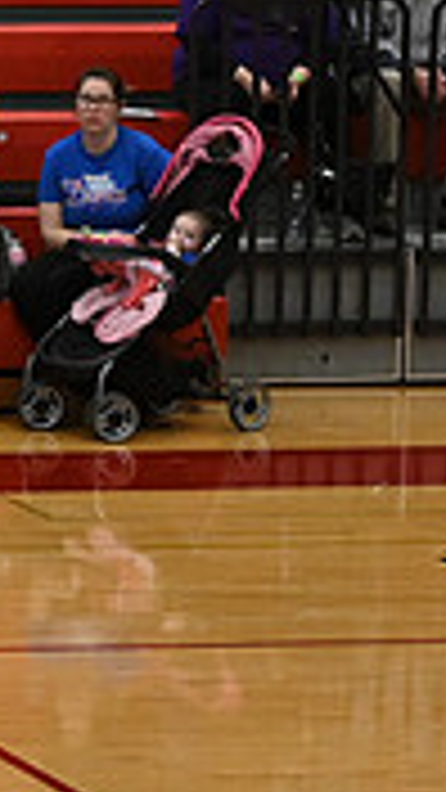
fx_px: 7632
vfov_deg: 5.9
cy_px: 668
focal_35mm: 363
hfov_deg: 3.3
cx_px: -847
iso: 3200
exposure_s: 1/400
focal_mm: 70
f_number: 4
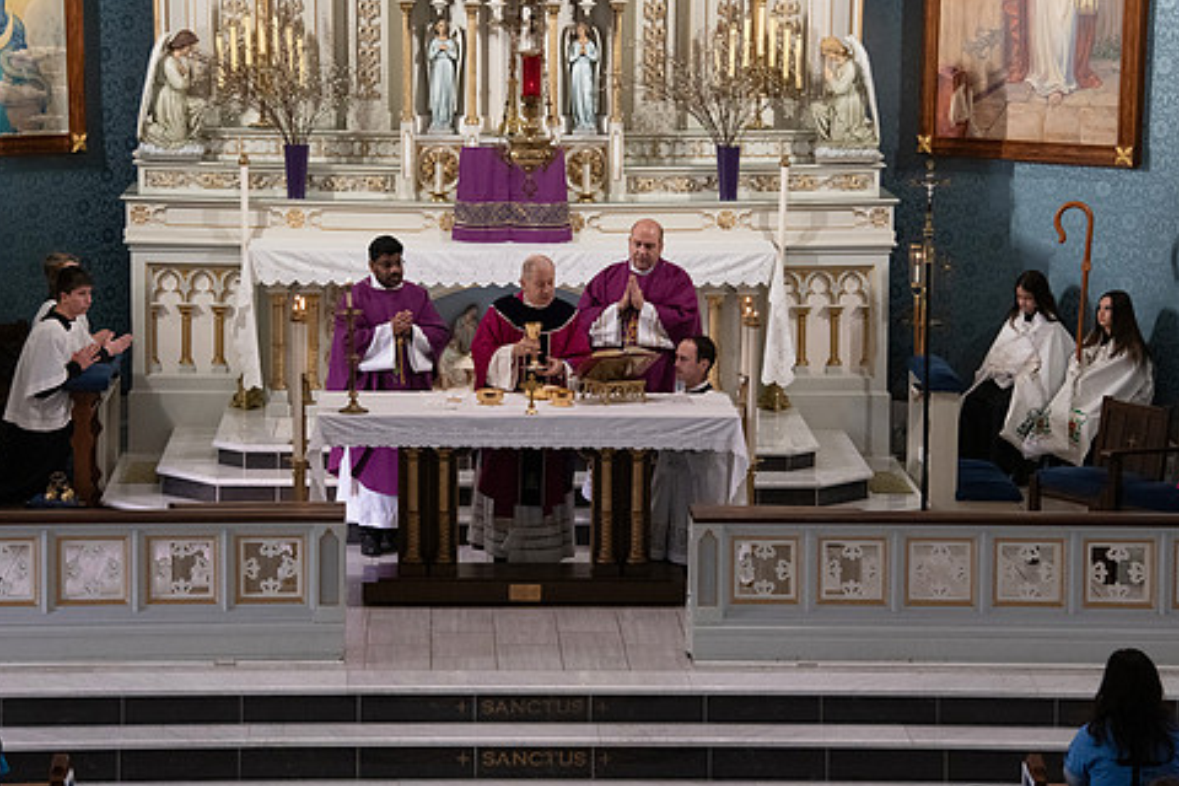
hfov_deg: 16.1
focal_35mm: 127
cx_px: 562
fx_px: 4159
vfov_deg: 10.8
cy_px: 411
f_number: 8
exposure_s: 1/100
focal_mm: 105
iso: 4000
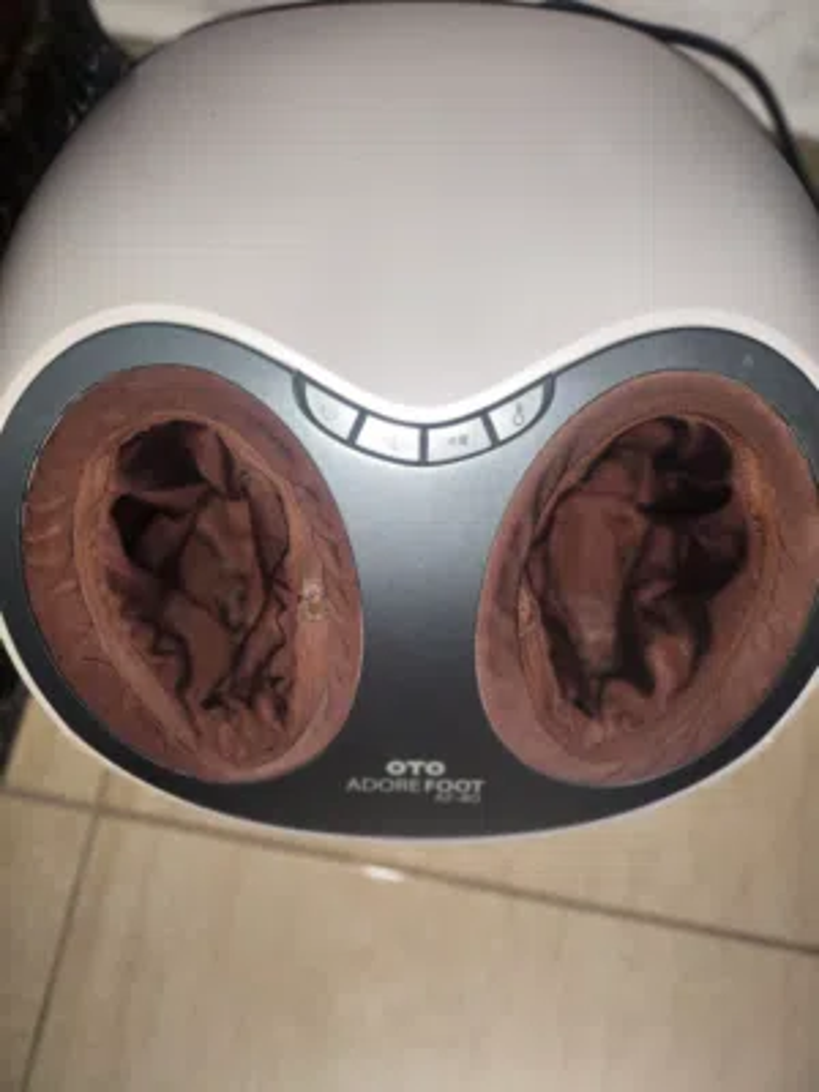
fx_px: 757
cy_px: 546
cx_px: 410
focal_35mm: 24
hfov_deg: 56.8
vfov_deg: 71.6
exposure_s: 1/100
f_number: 1.8
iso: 400
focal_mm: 5
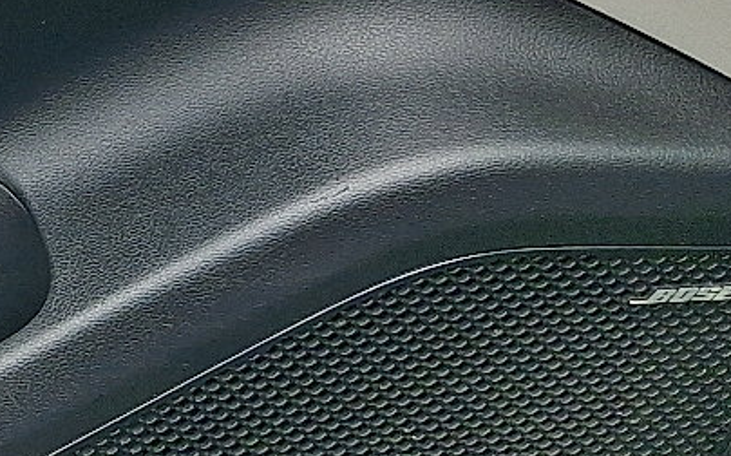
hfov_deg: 17.7
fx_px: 2091
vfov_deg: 11.3
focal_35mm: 105
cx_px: -373
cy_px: -460
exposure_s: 1/227
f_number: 1.8
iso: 25
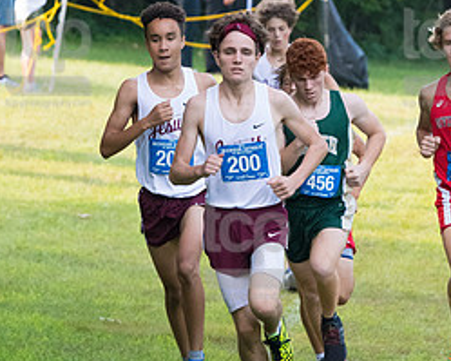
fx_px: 6258
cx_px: 247
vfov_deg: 3.3
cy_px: 250
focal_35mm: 469
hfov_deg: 4.1
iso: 3200
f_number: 5
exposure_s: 1/1600
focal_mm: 185
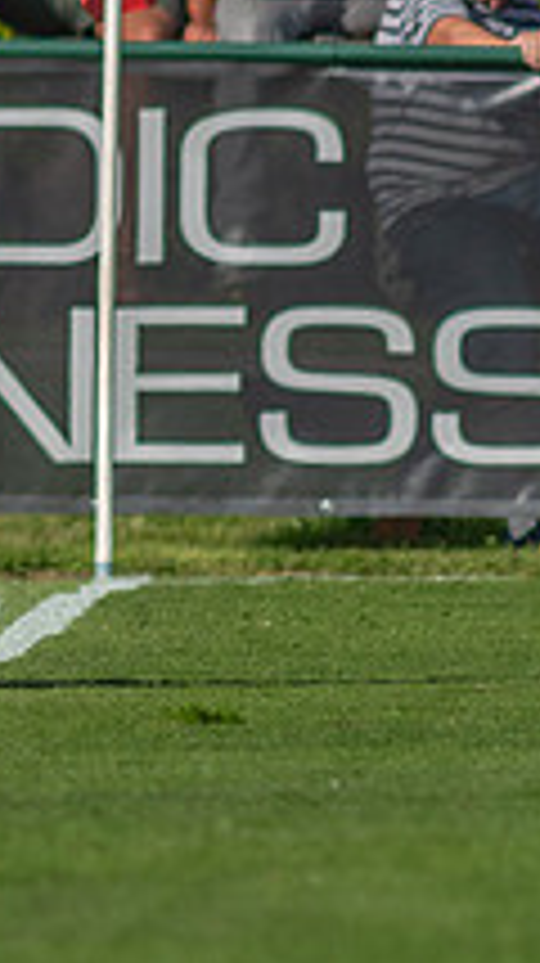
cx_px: -471
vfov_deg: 1.0
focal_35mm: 2088
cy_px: 422
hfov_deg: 0.6
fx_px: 53277
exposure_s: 1/2000
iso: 110
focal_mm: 300
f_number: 3.5
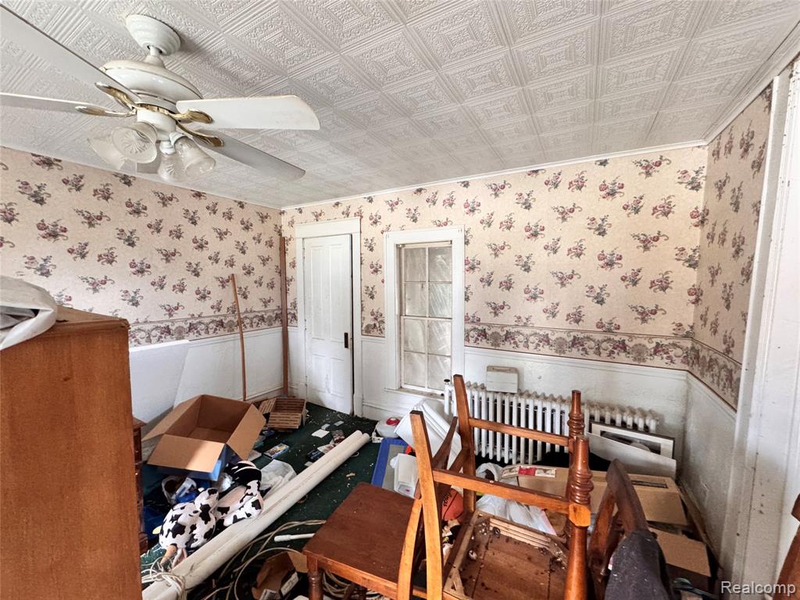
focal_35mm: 14
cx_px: 400
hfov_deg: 102.1
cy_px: 300
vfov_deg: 85.7
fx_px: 324
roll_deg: +0.2
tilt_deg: -4.5
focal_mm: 2.22
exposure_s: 1/60
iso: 800
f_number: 2.2
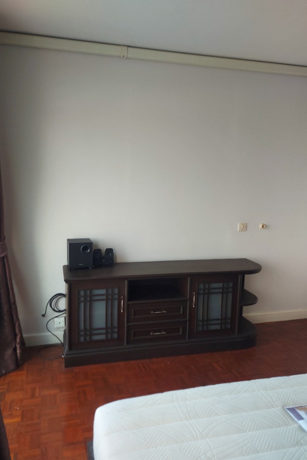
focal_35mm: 26
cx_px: 139
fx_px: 333
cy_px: 230
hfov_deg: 49.5
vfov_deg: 69.4
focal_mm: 5.23
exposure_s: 1/60
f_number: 1.8
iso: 50
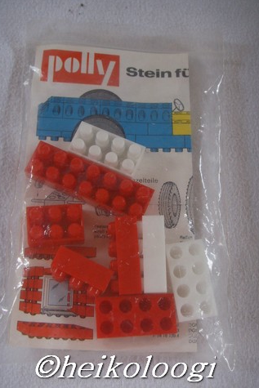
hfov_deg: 32.7
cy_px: 193
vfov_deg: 47.4
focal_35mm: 41
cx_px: 127
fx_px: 442
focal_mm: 6.6
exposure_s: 1/60
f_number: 3.5
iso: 100
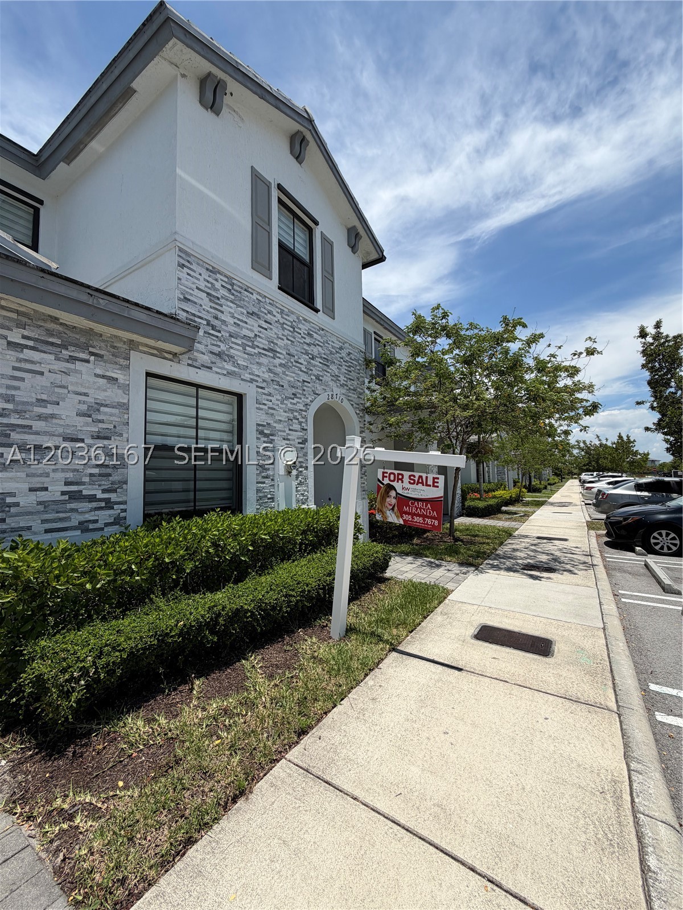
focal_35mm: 14
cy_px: 455
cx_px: 342
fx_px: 368
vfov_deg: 102.1
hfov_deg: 85.7
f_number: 2.2
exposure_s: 1/1235
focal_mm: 2.22
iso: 20
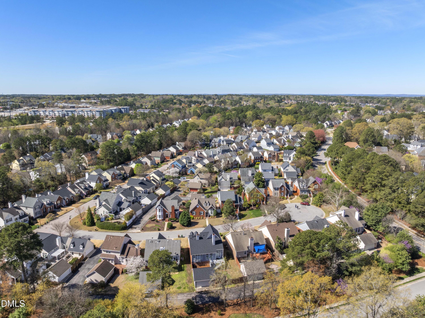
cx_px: 212
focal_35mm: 24
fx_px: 294
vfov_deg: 56.8
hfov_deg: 71.6
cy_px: 159
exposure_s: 1/120
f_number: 11
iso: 100
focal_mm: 12.29
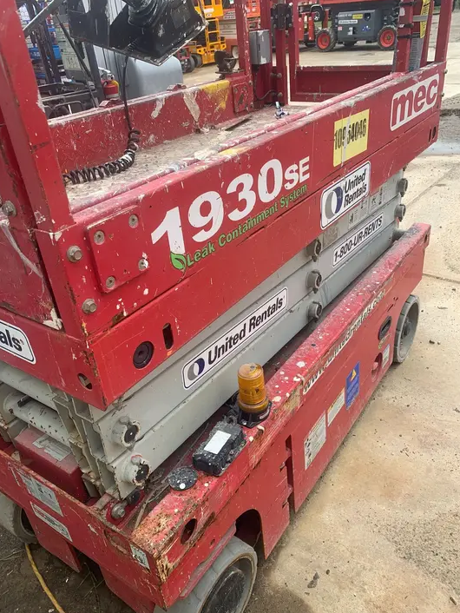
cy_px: 308
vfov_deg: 65.3
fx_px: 478
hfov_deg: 51.4
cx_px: 235
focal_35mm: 27
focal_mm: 4.25
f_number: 1.8
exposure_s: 1/577
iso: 25
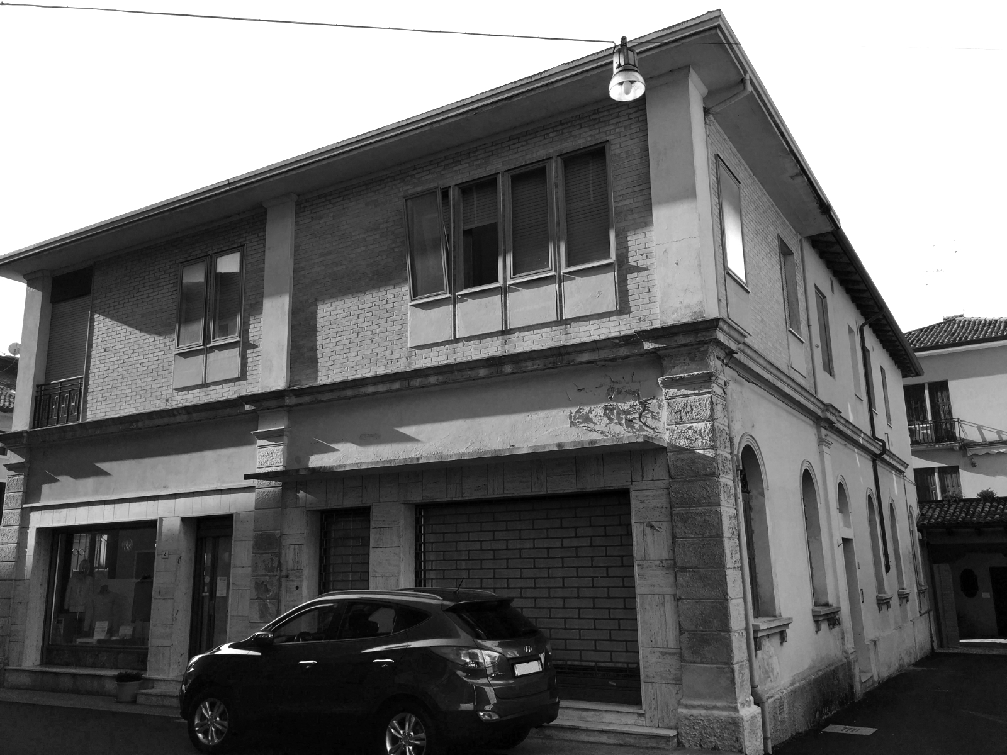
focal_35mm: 29
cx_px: 504
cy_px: 378
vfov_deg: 48.2
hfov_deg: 61.7
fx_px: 844
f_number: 2.2
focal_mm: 4.2
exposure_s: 1/663
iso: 25
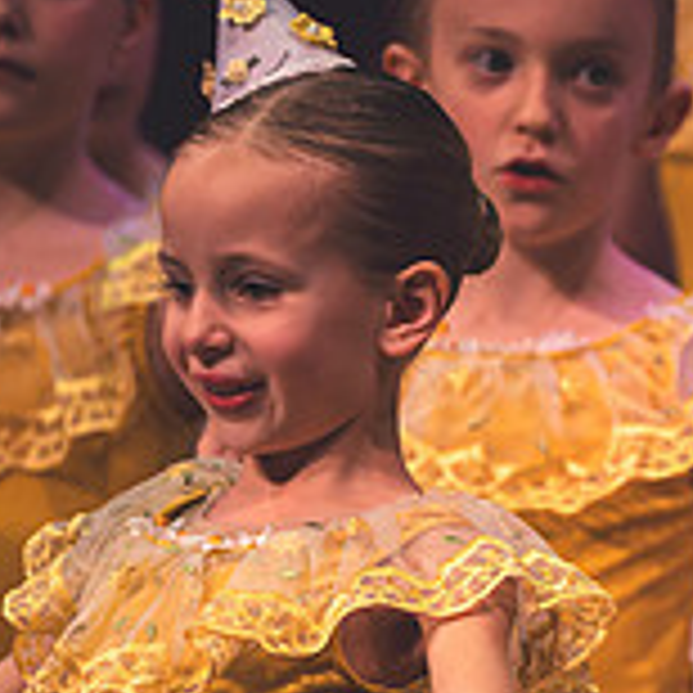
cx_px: 1053
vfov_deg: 2.7
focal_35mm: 639
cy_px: 596
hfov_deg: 2.7
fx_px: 14473
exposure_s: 1/250
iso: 280
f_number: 2.8
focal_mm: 200
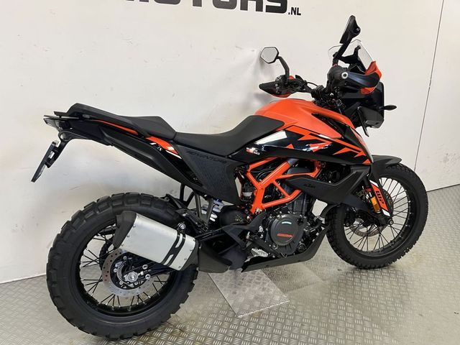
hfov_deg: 67.3
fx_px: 346
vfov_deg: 53.1
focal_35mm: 26
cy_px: 172
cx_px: 230
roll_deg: -0.9
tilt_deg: -18.4
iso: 100
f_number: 1.6
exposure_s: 1/50
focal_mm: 5.1
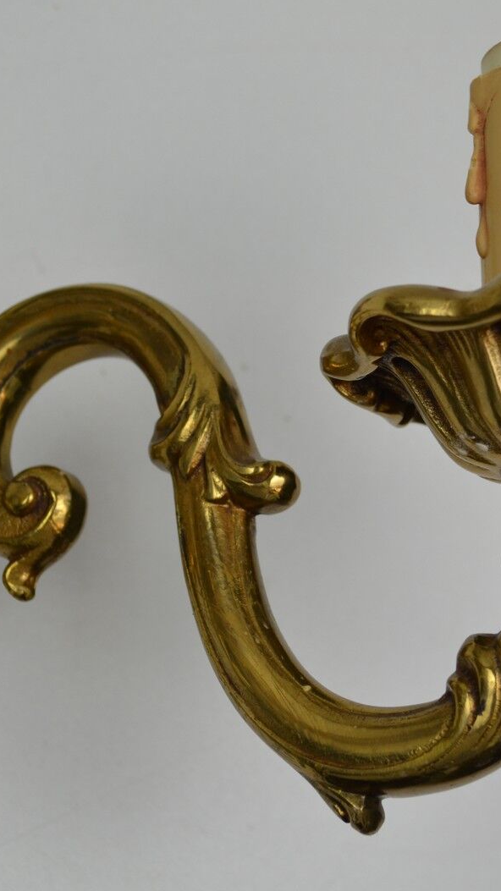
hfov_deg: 14.8
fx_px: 1914
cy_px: 447
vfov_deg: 26.2
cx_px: 409
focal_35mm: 81
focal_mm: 34
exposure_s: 1/125
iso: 360
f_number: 5.6
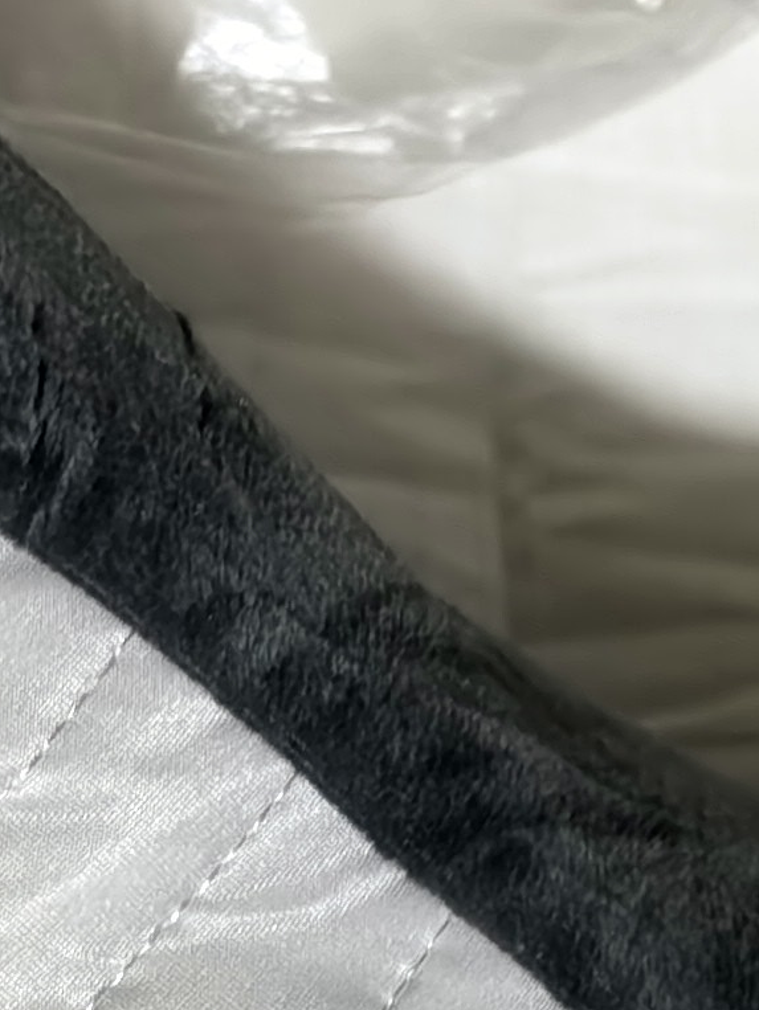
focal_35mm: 206
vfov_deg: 7.8
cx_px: 529
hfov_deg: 7.2
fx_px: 6017
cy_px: 3418
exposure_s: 1/33.3
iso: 500
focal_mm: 8.5
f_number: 2
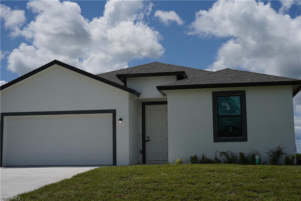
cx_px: 150
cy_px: 100
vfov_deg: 27.0
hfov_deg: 39.6
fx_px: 418
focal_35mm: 50
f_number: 6.3
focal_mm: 50
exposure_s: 1/1000
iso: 100
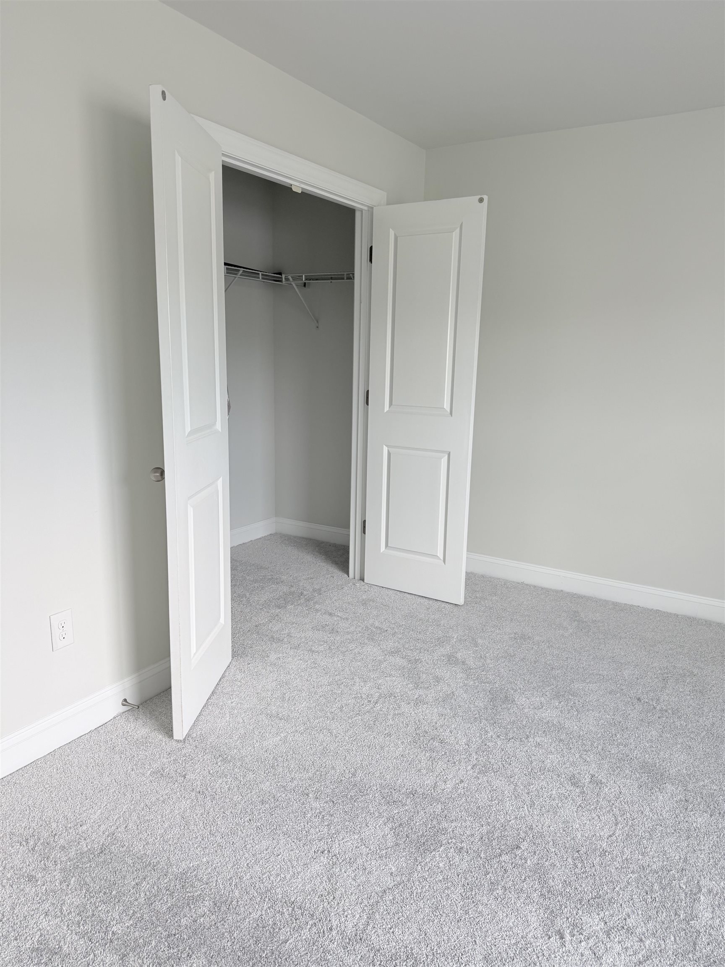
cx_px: 362
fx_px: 670
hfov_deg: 56.8
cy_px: 484
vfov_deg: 71.6
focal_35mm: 24
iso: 64
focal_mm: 6.76
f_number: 1.78
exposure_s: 1/121
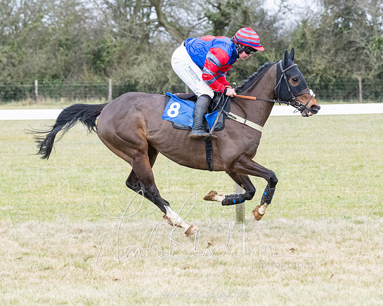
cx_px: 270
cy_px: 195
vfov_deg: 6.7
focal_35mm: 232
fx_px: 2624
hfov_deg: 8.3
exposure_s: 1/800
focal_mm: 100
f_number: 4
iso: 1600
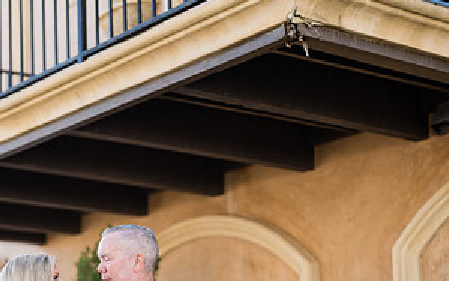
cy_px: 261
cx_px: 89
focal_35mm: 99
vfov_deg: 13.1
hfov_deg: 20.7
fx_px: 1212
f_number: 1.2
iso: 125
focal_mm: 50
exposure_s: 1/1600
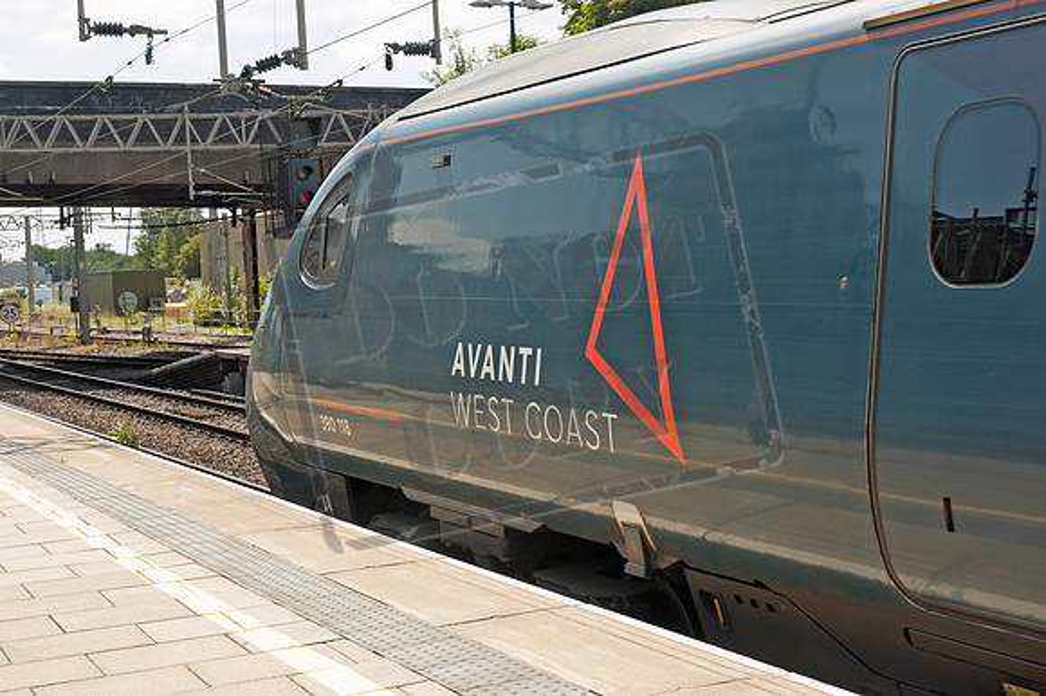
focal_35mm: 57
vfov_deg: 23.8
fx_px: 1655
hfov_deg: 35.1
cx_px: 523
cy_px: 348
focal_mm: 38
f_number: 7.1
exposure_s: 1/200
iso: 200
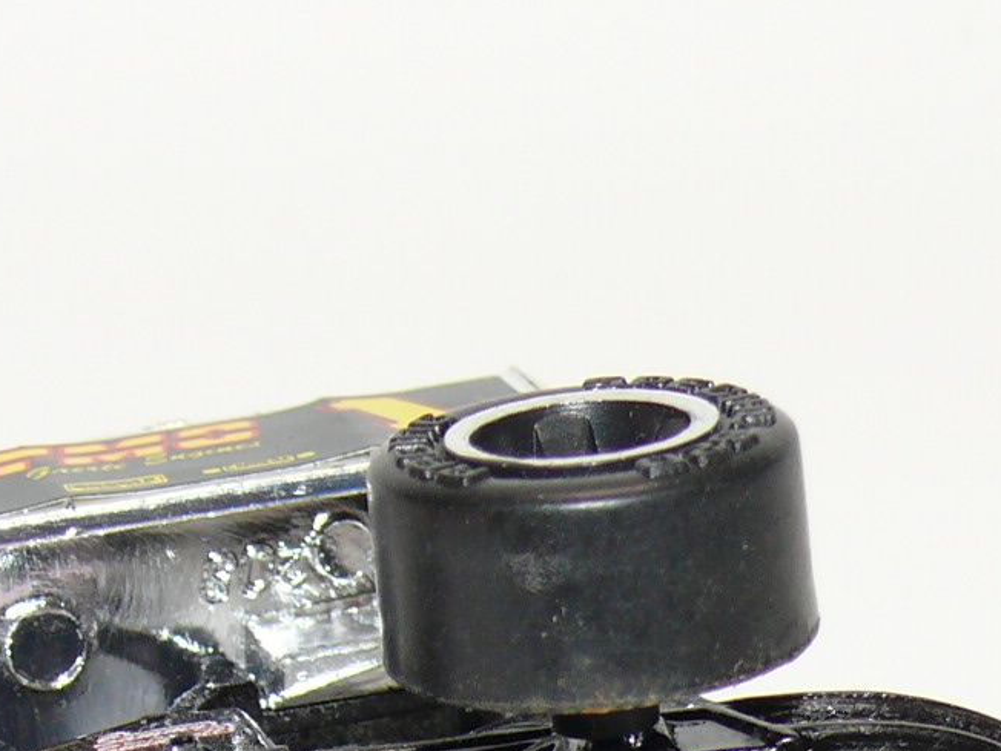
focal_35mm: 238
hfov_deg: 8.3
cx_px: 249
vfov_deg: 6.2
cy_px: 843
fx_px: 6882
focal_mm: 13
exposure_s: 1/30
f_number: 4
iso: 100
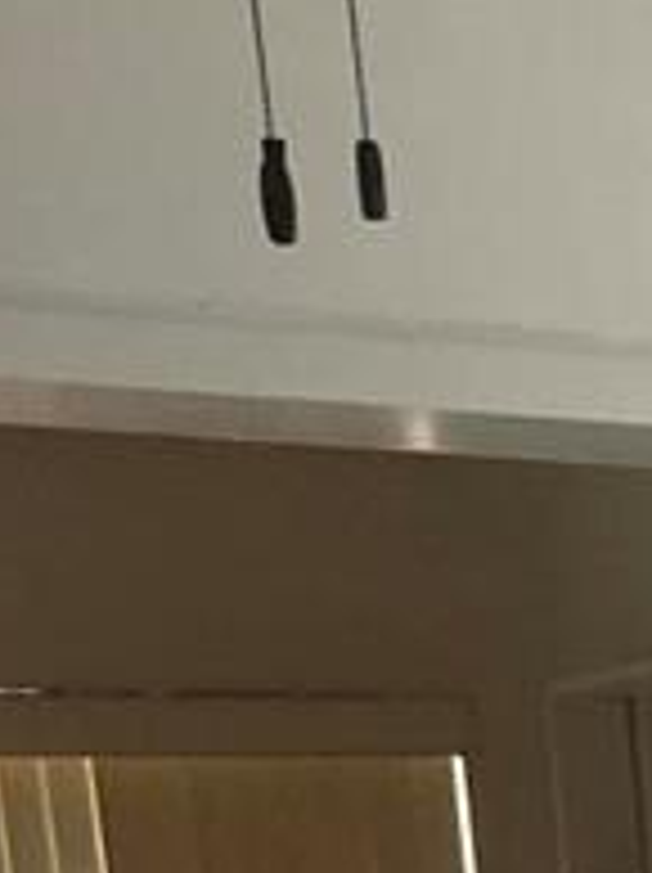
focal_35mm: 161
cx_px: 1538
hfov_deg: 8.5
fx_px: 4052
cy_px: 2372
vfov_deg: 10.0
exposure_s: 1/120
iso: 125
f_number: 1.5
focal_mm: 5.7
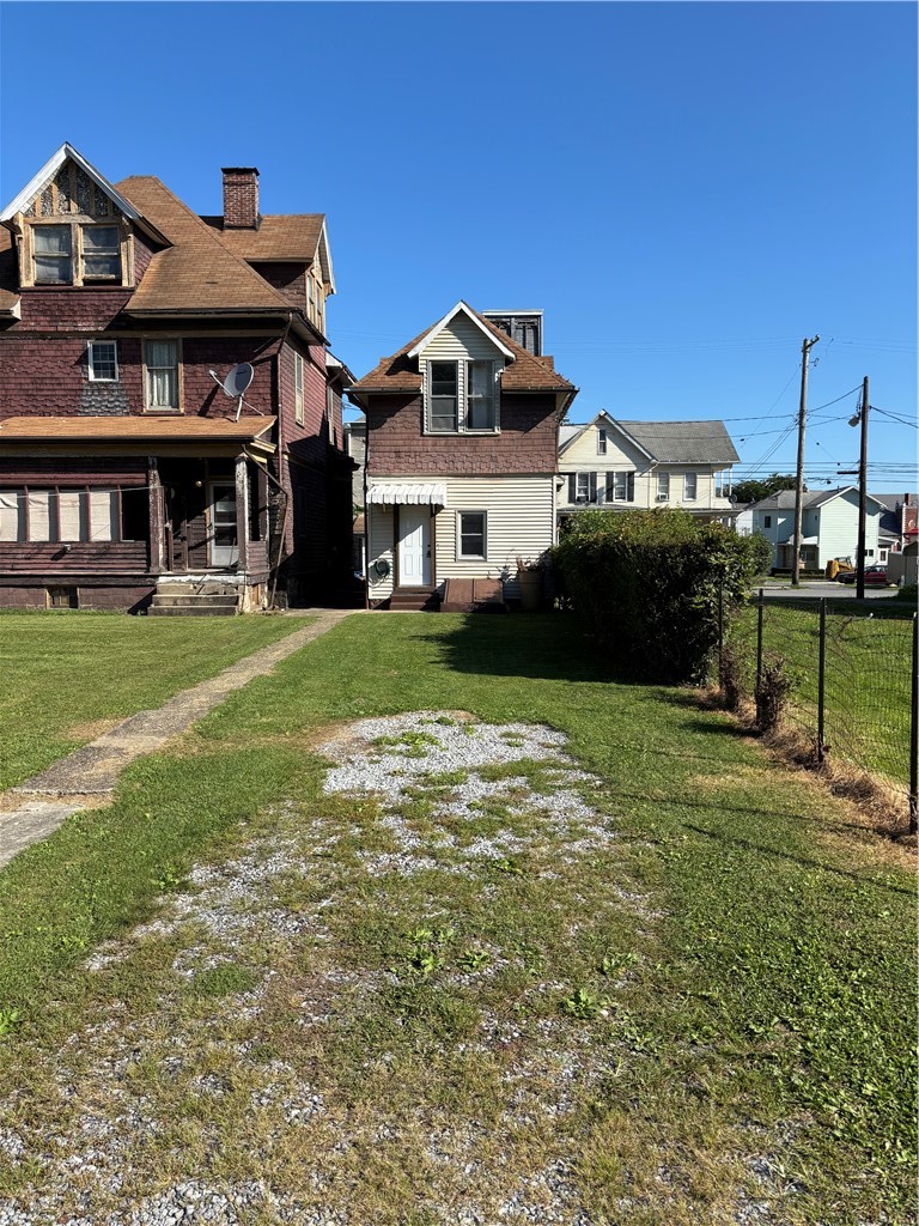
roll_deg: -1.2
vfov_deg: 67.3
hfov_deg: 53.1
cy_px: 613
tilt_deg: -3.5
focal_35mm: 26
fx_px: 920
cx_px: 460
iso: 50
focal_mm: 5.96
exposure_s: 1/2513
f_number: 1.6
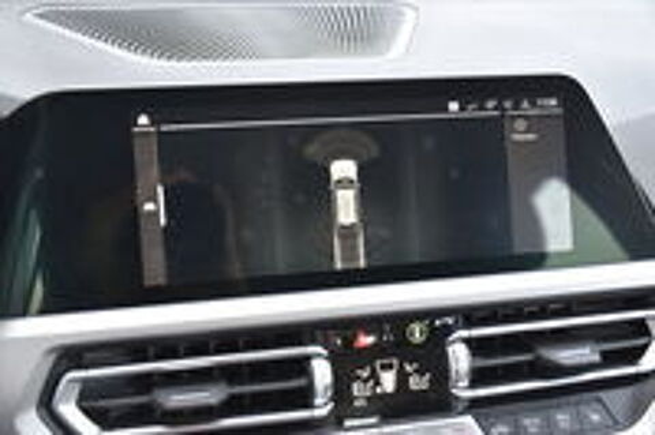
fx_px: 736
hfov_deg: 48.0
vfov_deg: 32.9
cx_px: 328
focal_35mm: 40
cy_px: 218
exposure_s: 1/60
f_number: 4
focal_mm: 27
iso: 500
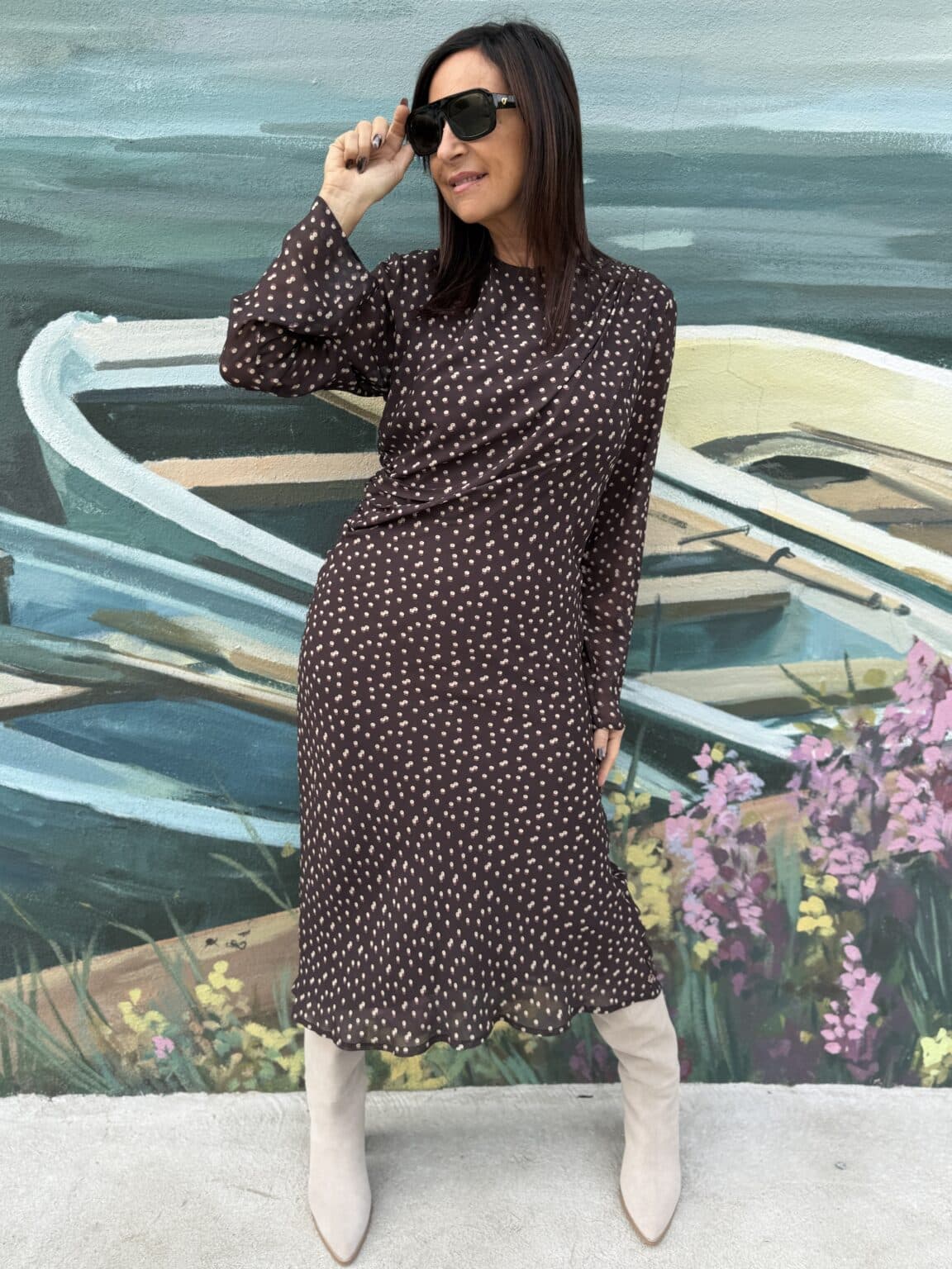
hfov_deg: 56.8
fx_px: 880
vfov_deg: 71.6
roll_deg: -2.1
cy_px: 634
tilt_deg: -11.4
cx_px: 476
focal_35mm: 24
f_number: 1.78
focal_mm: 6.76
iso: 80
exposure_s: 1/757
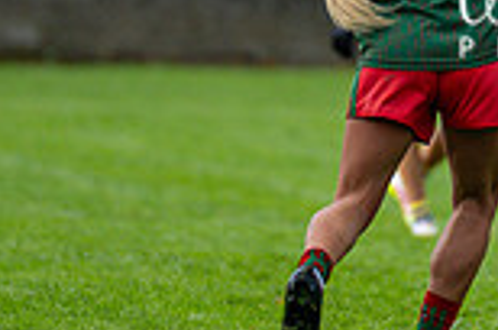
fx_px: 23427
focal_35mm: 1697
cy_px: -55
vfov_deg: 0.8
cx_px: 669
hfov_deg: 1.2
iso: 400
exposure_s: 1/3200
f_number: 2.8
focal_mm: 300
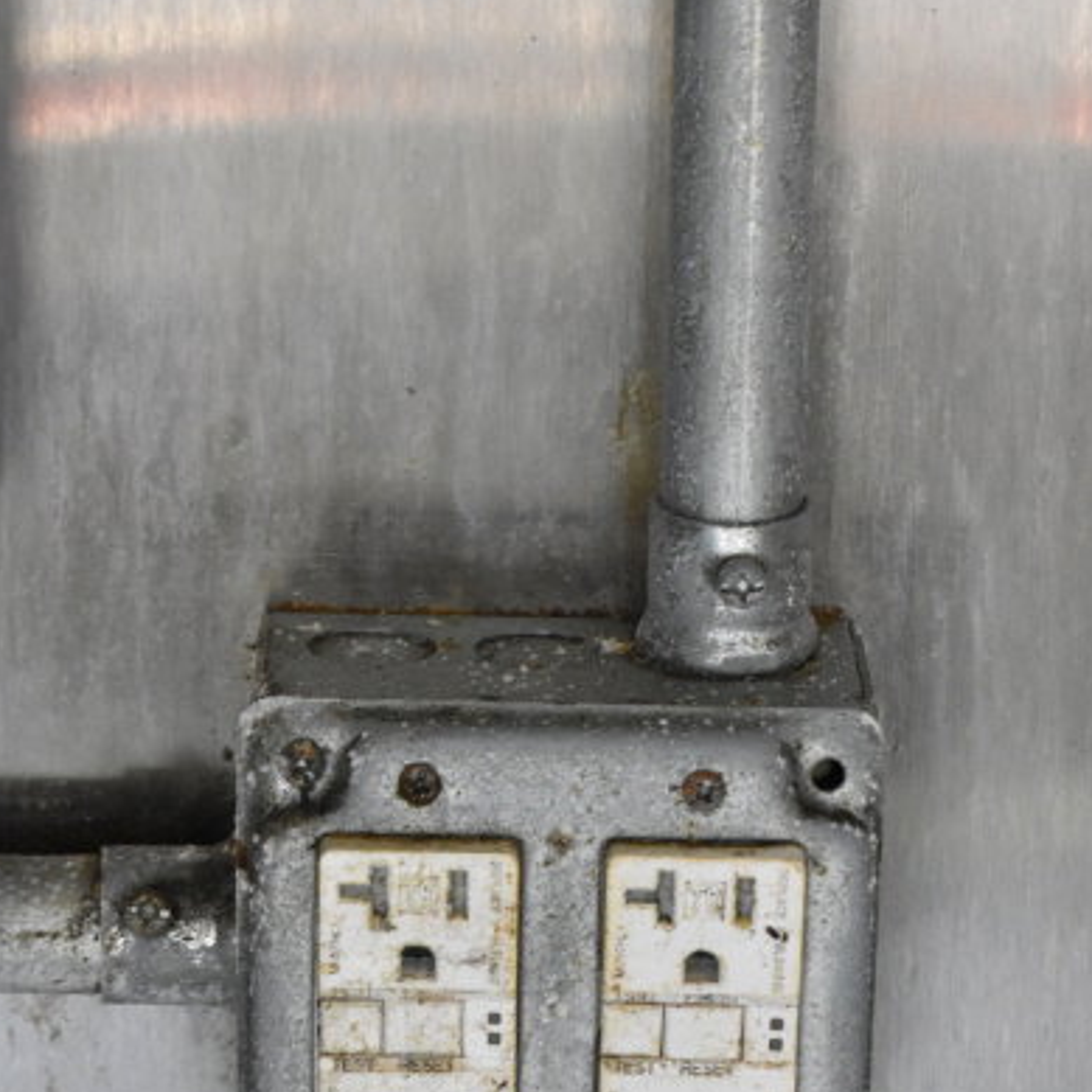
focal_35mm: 165
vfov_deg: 10.5
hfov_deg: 10.6
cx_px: 587
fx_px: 5889
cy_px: 1180
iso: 3600
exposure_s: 1/100
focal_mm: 55
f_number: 5.6
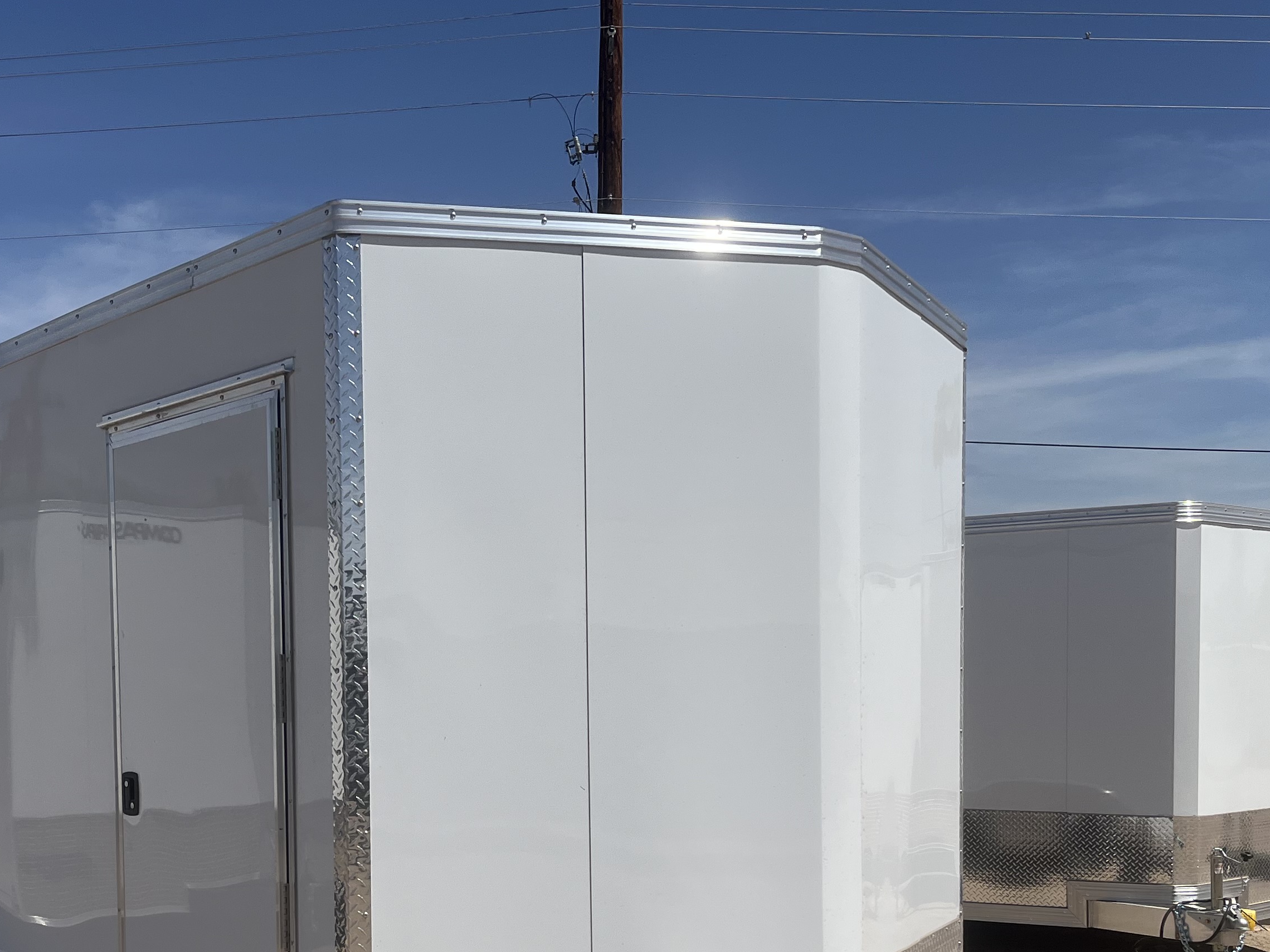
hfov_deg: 40.9
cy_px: 779
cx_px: 474
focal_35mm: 46
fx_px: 1688
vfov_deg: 30.6
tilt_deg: -3.1
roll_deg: +0.5
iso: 50
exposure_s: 1/7874
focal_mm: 5.1
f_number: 1.6
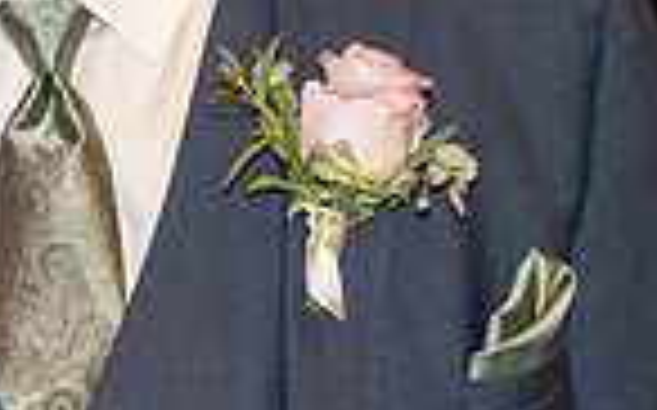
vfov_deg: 7.4
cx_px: -122
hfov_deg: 11.6
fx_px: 3185
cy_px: 146
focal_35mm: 178
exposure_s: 1/60
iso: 2000
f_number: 5.6
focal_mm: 44
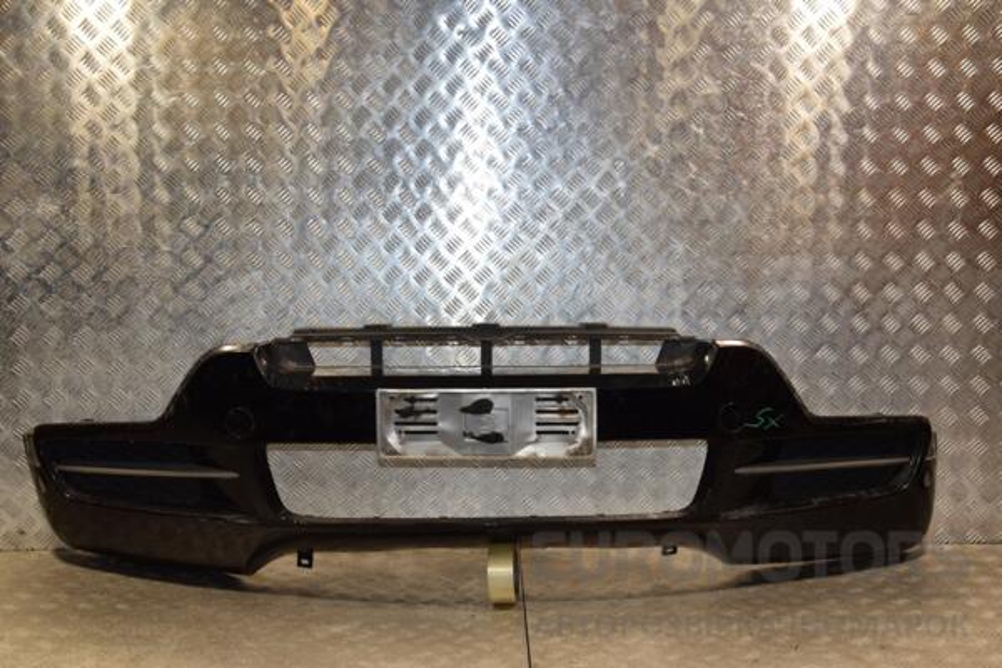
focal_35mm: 45
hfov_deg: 43.6
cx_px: 501
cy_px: 334
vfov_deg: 29.9
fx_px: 1252
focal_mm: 30
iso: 800
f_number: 6.3
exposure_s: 1/200
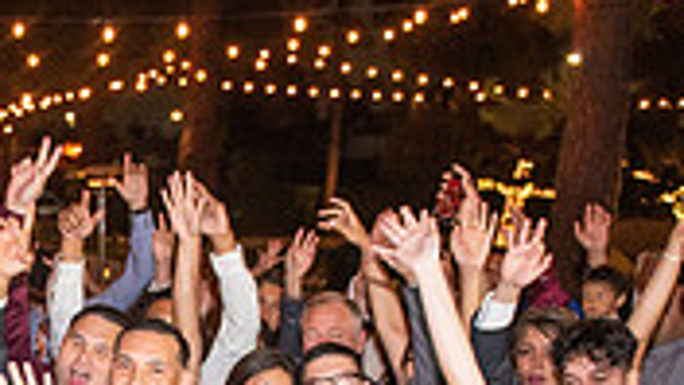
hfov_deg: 24.1
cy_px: 581
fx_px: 1505
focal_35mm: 83
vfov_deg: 13.7
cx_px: -54
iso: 1250
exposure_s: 1/125
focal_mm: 24
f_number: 2.8
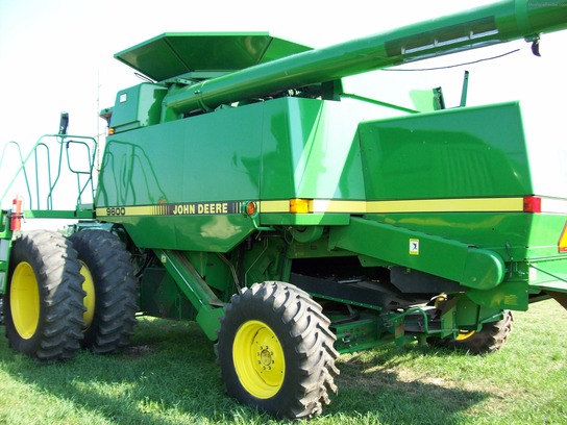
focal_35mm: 36
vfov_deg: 39.7
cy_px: 212
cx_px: 284
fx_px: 590
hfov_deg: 51.4
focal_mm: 6
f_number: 2.7
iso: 80
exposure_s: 1/232
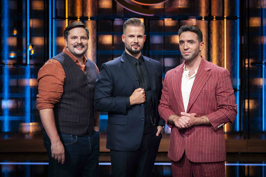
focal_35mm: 50
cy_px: 88
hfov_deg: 39.6
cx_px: 133
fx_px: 369
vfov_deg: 27.0
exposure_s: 1/200
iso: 2000
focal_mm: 50
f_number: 2.5
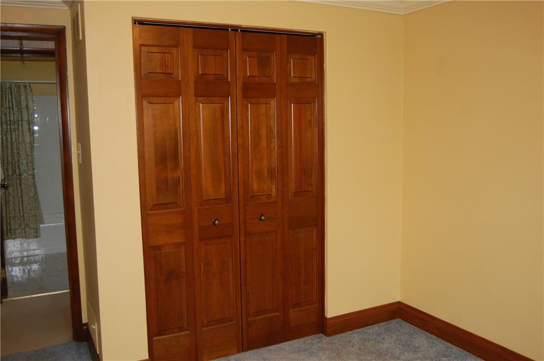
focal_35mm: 33
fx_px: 498
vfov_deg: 39.9
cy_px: 180
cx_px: 272
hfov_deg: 57.3
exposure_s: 1/60
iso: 400
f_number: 3.8
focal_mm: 22
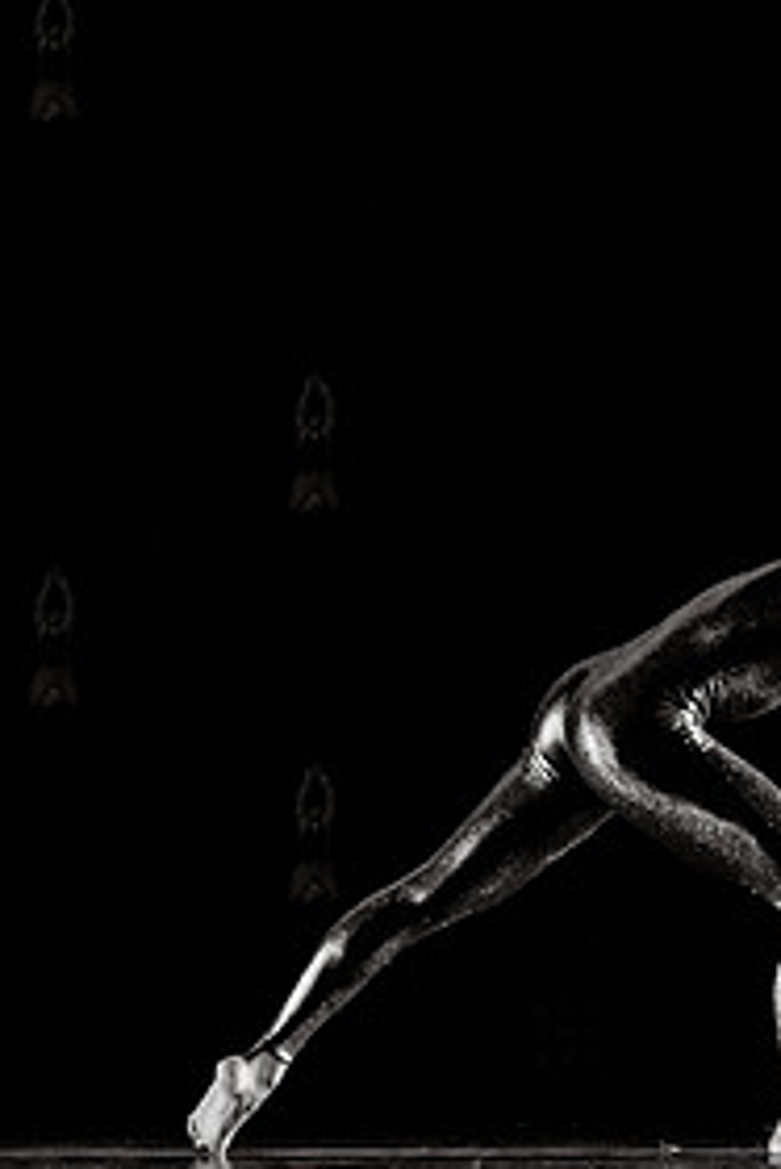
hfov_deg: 2.3
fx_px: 19044
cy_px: 536
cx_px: 775
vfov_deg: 3.5
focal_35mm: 586
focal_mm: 200
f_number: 2.8
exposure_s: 1/400
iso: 4000
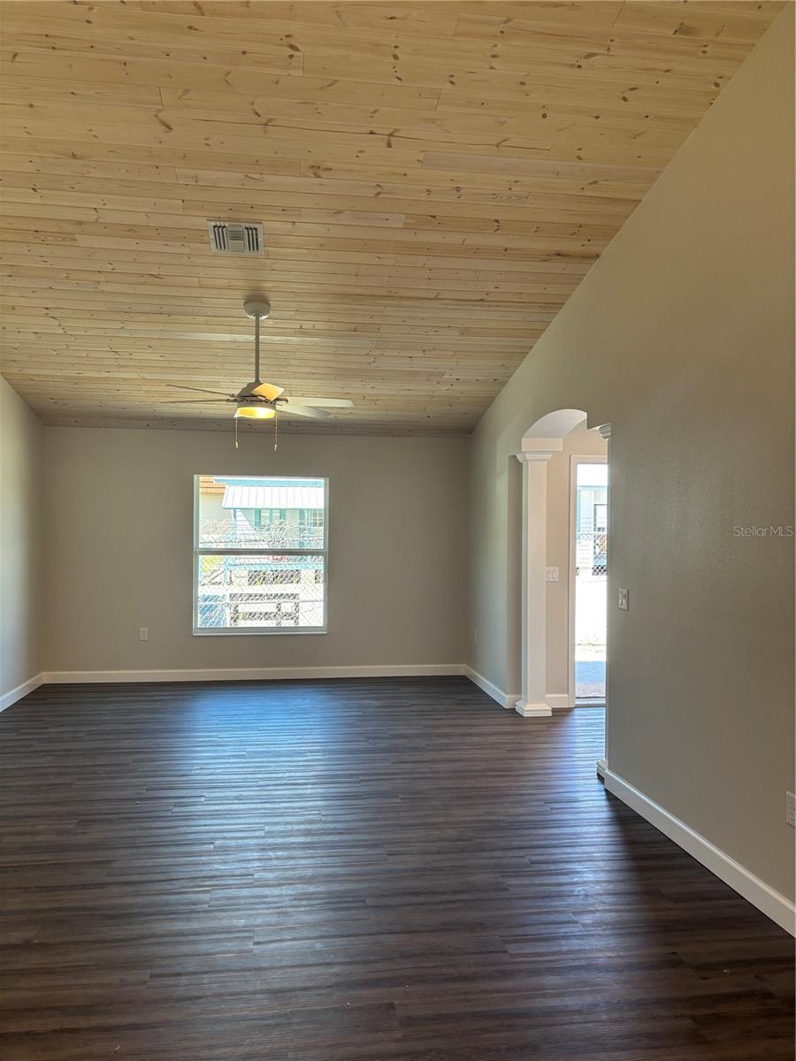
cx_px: 398
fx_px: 797
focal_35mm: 26
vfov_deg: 67.3
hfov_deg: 53.1
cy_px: 530
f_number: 1.6
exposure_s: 1/120
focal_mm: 5.96
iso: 80
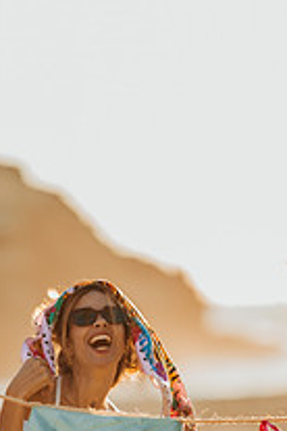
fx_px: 3504
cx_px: 85
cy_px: 448
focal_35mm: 293
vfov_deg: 7.0
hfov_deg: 4.7
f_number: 1.8
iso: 50
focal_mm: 135
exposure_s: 1/1000
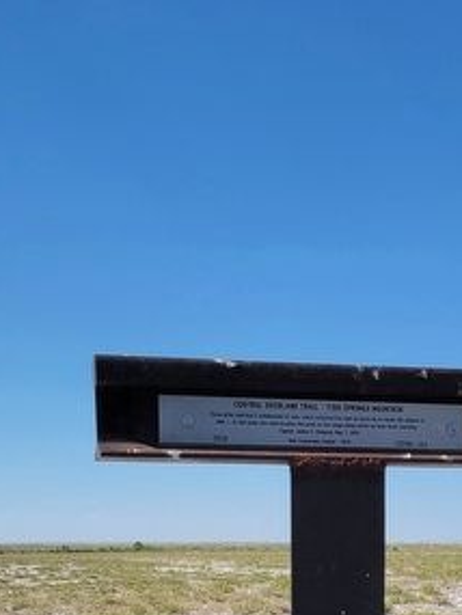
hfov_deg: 20.0
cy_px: 742
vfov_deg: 24.2
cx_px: 361
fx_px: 1298
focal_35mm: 73
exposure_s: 1/5300
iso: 40
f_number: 1.8
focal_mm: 5.4
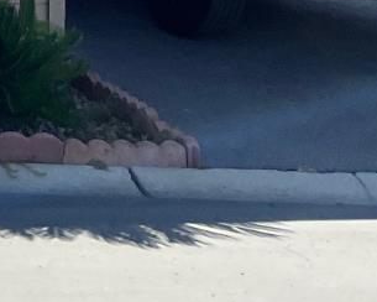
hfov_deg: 11.8
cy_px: -274
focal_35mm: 139
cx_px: -457
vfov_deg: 10.3
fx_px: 1551
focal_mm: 3
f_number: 1.8
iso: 16
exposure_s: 1/1168
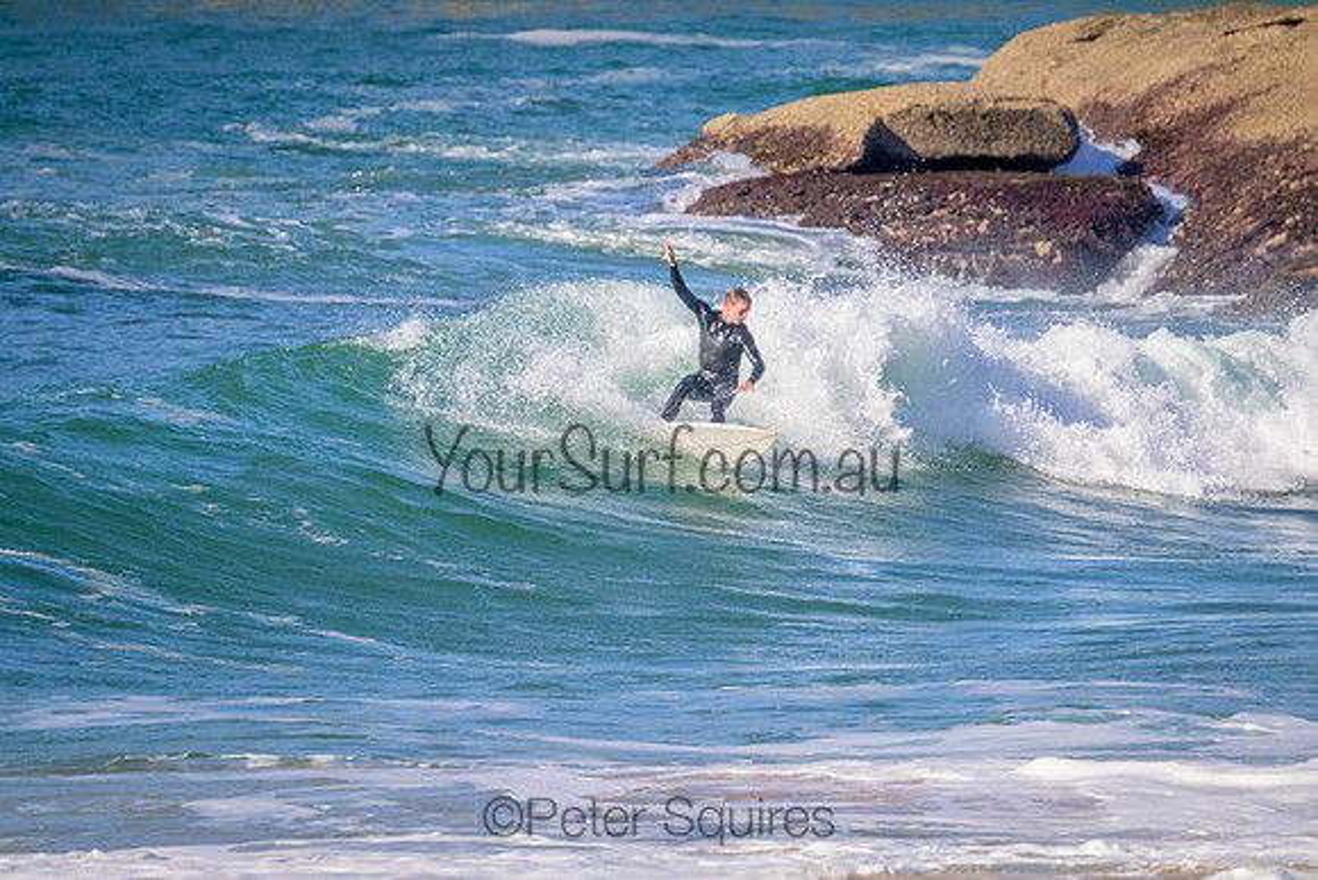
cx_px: 659
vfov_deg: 1.7
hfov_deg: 2.6
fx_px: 29294
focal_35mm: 800
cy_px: 440
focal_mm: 800
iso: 1400
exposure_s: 1/2000
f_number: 11
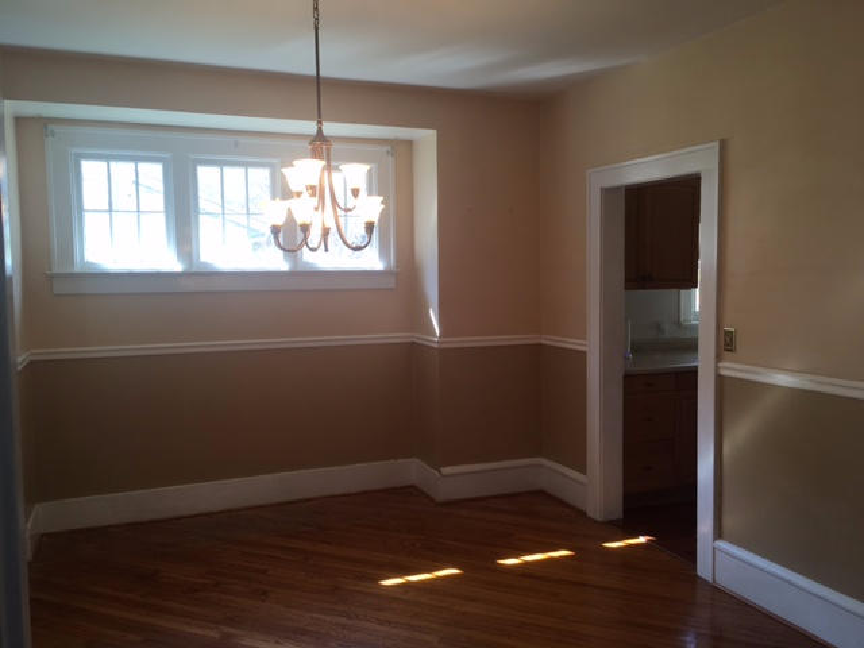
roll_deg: +0.1
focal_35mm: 29
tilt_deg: -4.7
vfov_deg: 48.2
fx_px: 724
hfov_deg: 61.7
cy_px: 324
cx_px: 432
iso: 25
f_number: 2.2
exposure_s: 1/40
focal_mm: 4.15
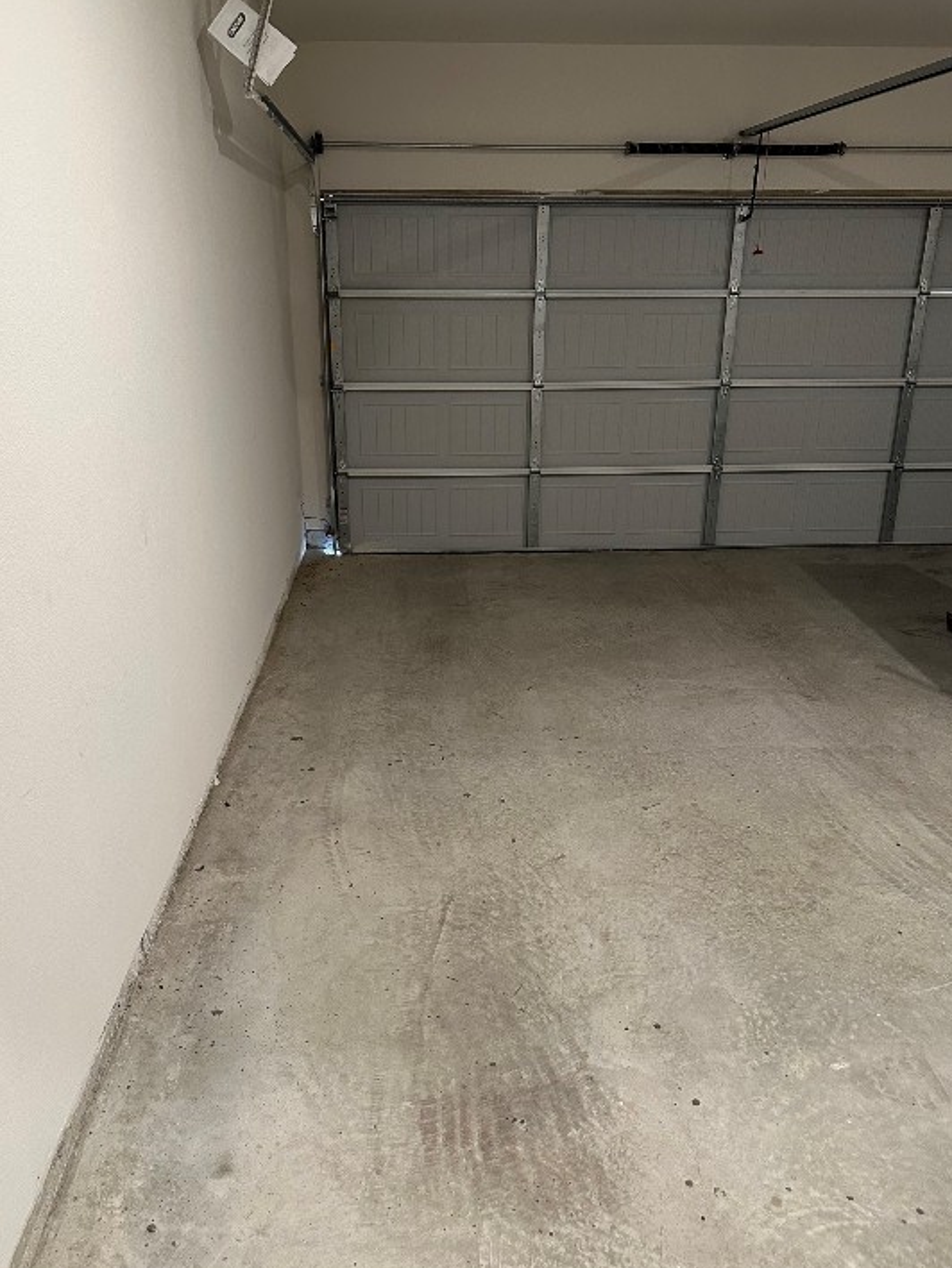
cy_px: 608
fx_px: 953
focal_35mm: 26
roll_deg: -0.4
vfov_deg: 67.3
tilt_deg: -20.0
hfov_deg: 53.1
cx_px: 458
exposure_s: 1/60
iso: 320
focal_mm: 6.86
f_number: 1.78
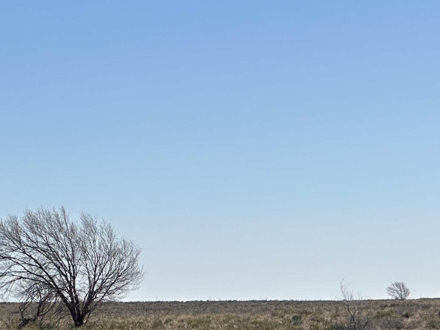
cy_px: 368
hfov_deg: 10.7
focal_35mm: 184
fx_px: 2339
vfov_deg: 8.0
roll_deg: +0.4
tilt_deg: -1.3
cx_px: 319
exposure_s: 1/1248
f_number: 2.8
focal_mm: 9
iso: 32
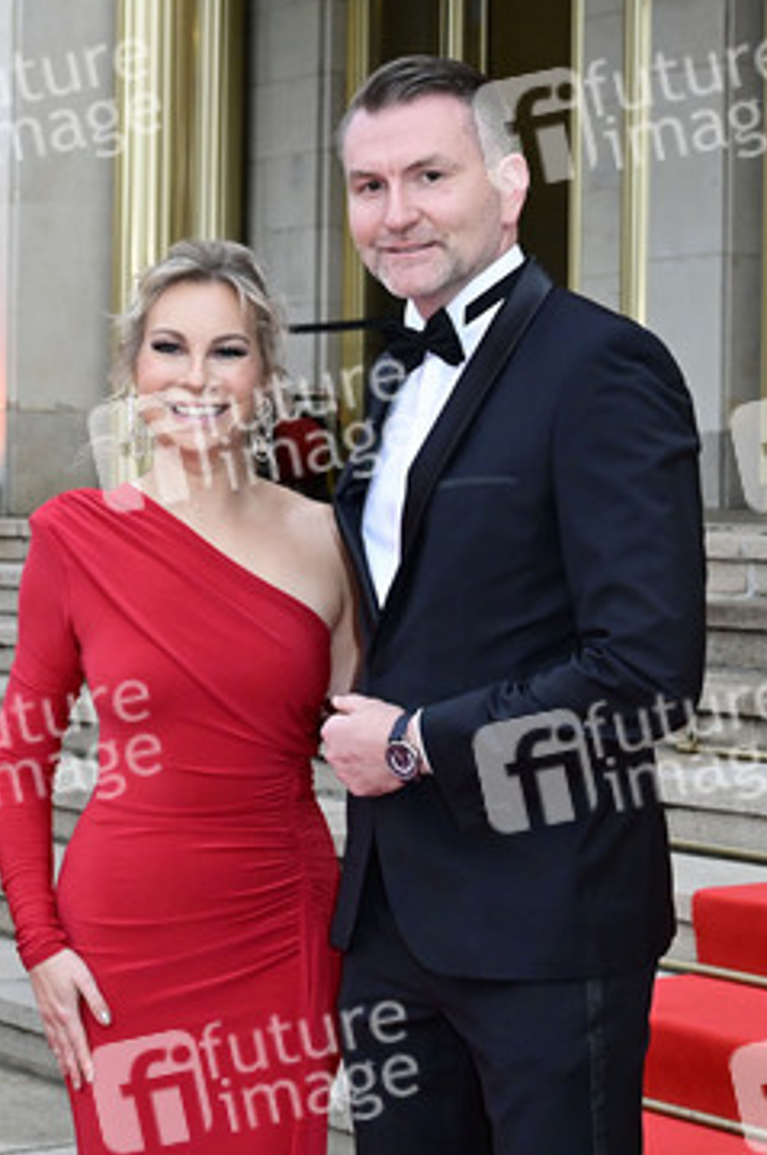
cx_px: 347
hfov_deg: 26.9
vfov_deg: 39.6
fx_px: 1602
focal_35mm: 50
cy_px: 597
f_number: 6.3
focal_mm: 45
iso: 4000
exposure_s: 1/250
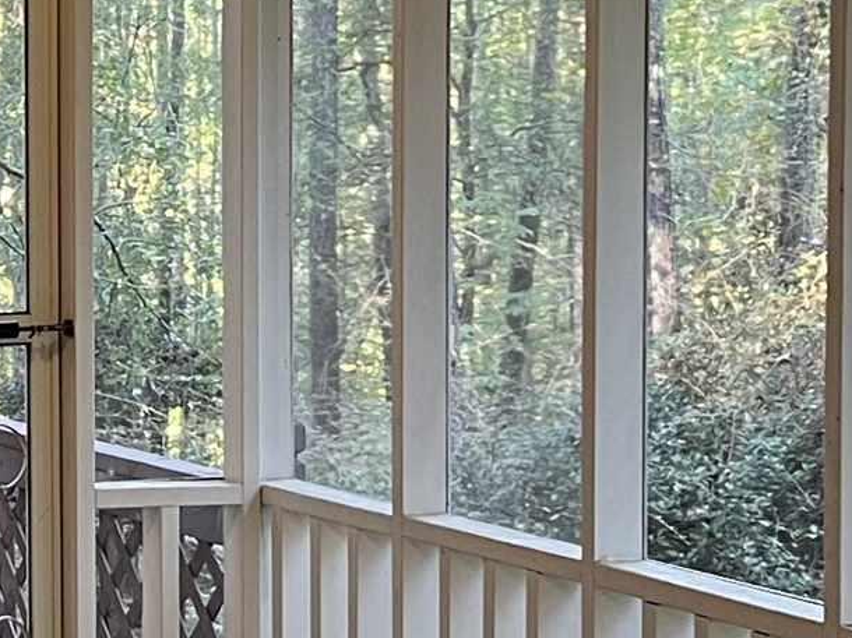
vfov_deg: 11.3
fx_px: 3223
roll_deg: +0.1
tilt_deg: -3.1
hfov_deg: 14.8
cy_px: 214
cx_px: 10
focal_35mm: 131
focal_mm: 5.7
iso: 160
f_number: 1.5
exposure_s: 1/60
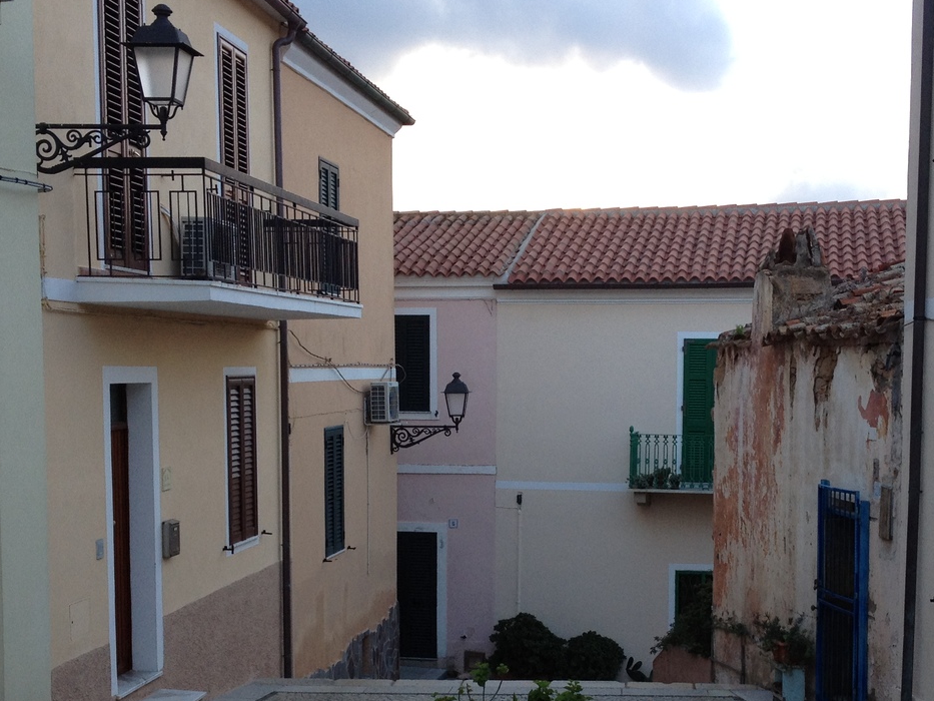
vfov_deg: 24.2
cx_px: 560
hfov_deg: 32.1
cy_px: 498
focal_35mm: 60
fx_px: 1619
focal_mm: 4.28
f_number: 2.4
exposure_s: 1/139
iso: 64
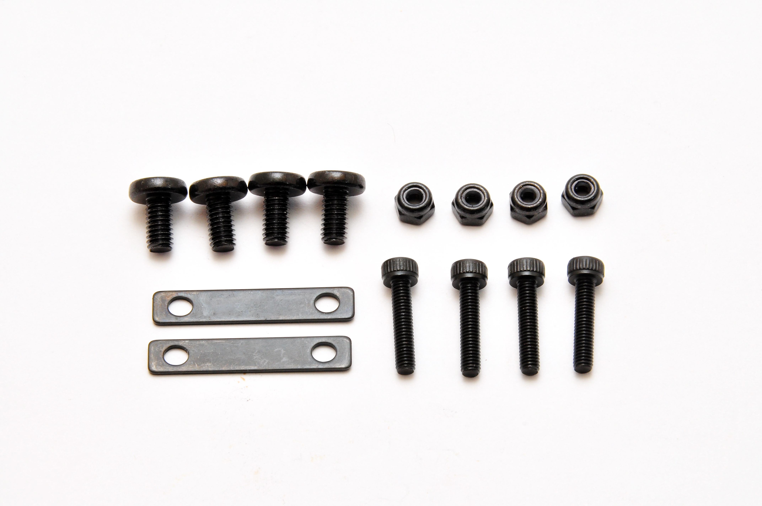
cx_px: 381
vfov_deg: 4.6
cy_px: 253
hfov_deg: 6.9
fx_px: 6342
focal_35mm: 300
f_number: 22
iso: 400
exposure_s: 1/60
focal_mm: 200
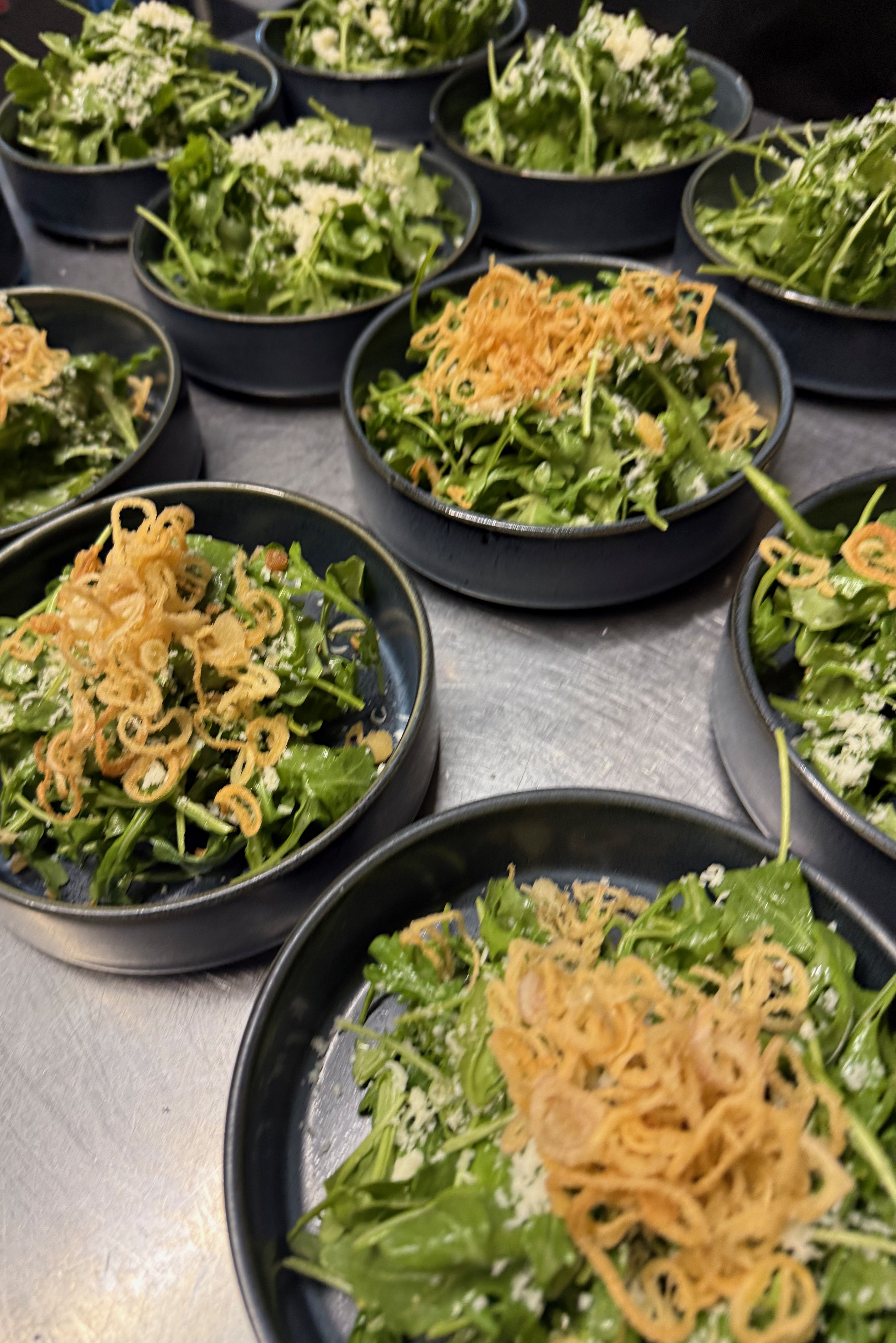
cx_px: 395
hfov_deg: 51.2
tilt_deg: -52.5
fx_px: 933
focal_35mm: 25
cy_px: 672
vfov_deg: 71.5
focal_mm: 6.76
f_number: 1.78
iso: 250
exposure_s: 1/60
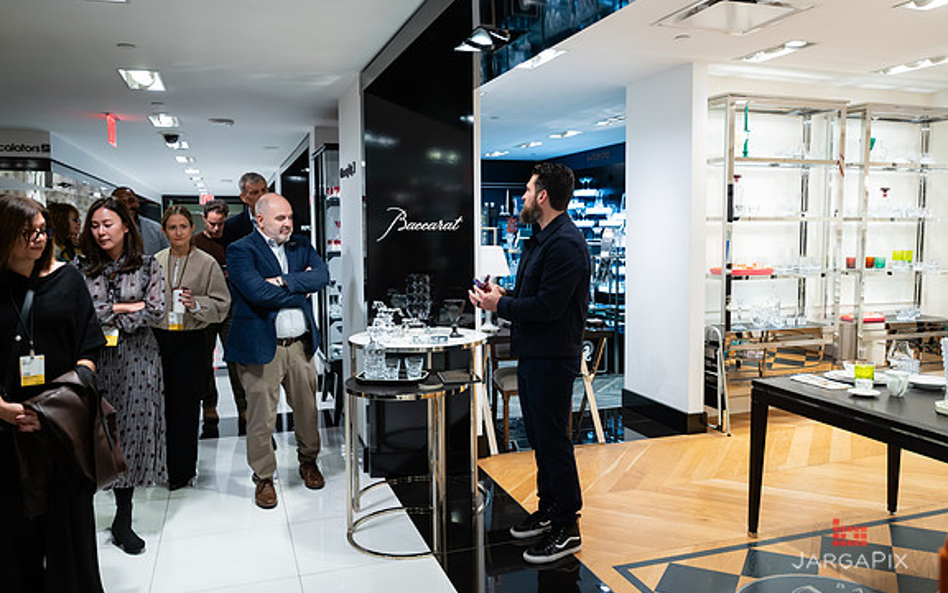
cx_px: 492
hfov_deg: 64.6
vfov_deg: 43.1
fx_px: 749
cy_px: 273
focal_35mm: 29
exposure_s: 1/160
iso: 640
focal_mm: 27
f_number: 3.2
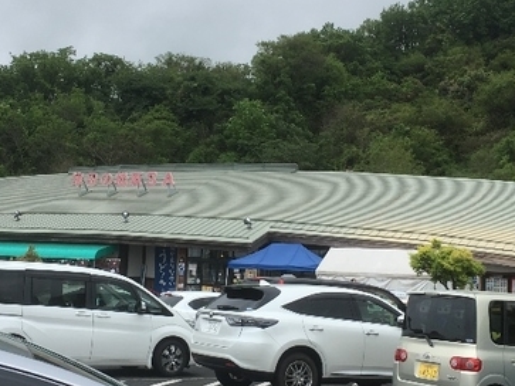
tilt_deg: +2.5
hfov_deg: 30.2
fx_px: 952
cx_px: 216
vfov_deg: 22.9
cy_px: 190
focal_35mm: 64
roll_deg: -2.2
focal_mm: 4.15
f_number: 2.2
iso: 25
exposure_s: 1/754
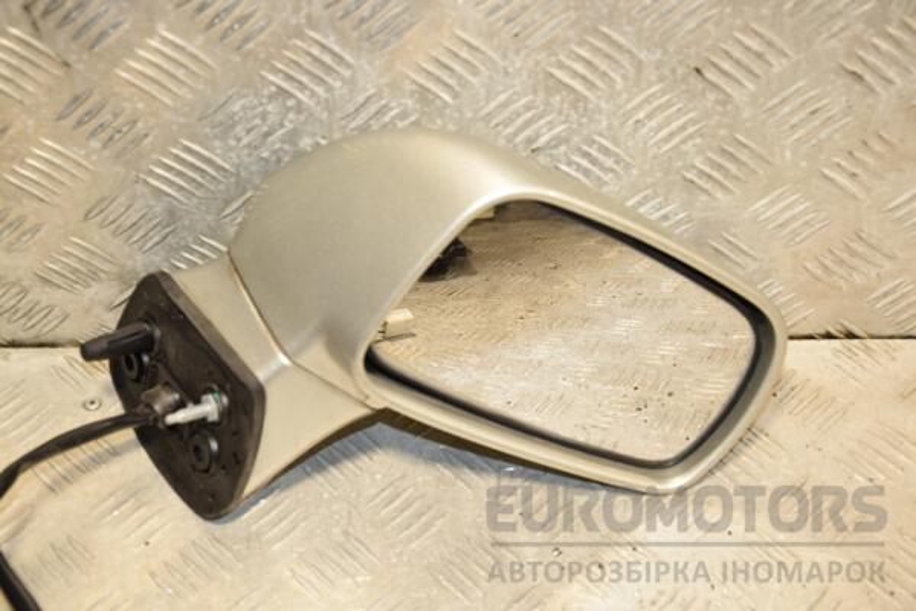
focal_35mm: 75
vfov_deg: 18.2
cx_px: 458
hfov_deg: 27.0
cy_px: 306
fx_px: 1908
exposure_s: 1/200
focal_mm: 50
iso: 800
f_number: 6.3
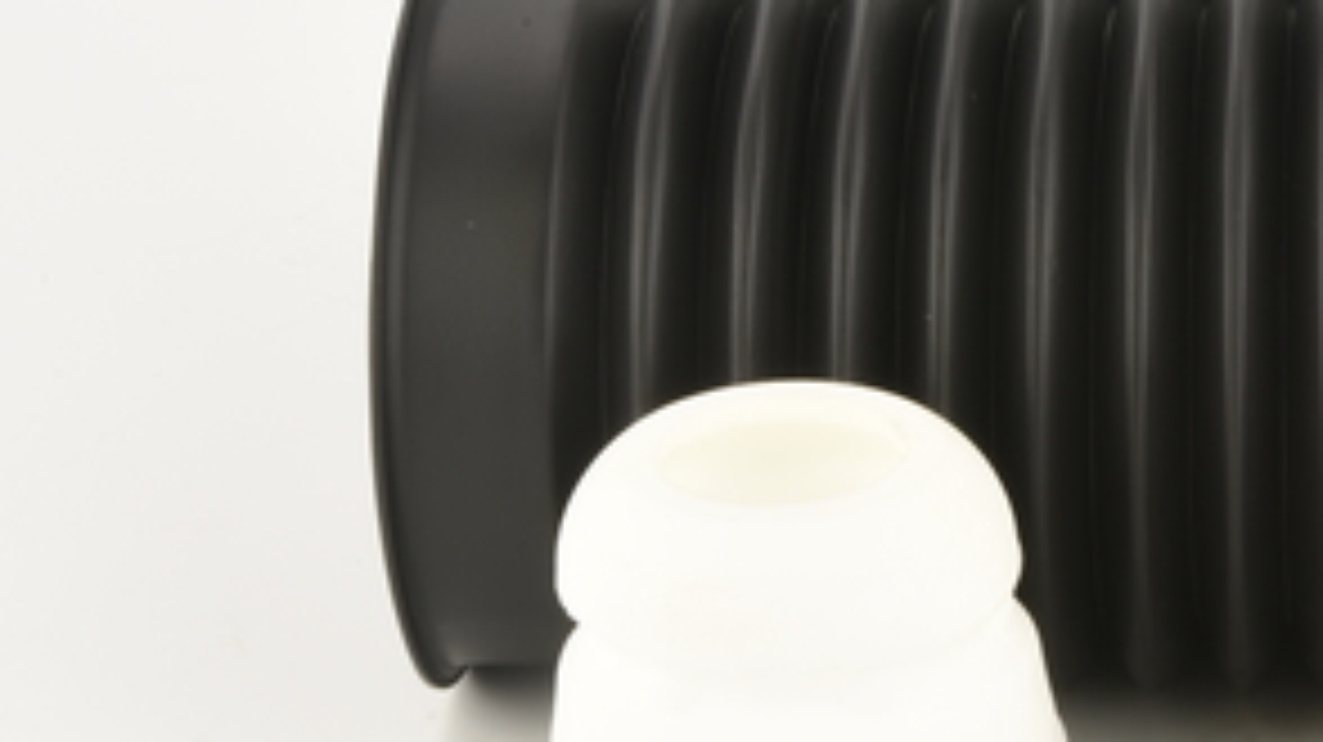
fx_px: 5399
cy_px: 454
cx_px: 1305
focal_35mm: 154
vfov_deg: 7.9
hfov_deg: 13.8
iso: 100
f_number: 32
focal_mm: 60
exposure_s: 1/2.5
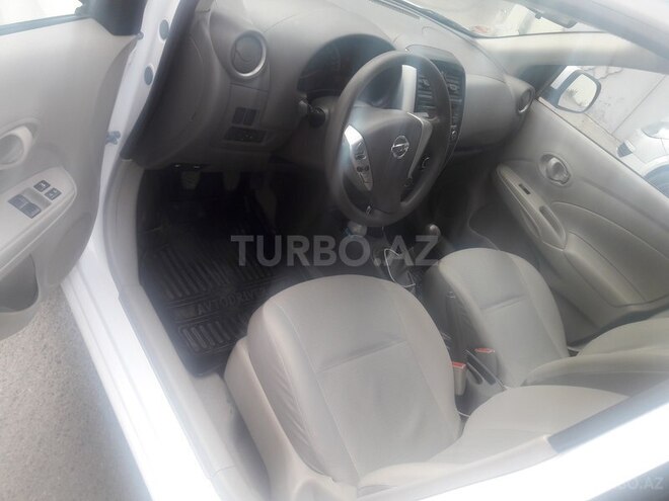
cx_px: 334
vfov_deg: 49.7
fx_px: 541
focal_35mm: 28
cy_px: 250
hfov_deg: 63.4
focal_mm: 3.7
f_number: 1.9
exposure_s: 1/115
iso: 40
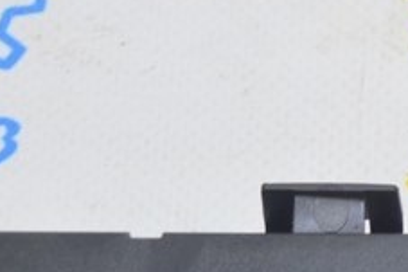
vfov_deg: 4.8
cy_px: 273
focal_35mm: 284
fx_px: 3216
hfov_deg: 7.1
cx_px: 633
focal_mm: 42
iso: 400
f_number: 5.6
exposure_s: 1/20
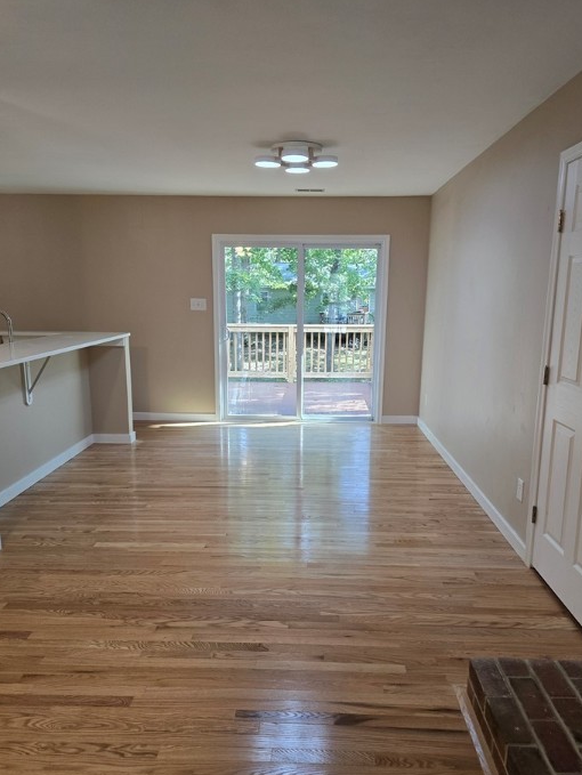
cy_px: 405
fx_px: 582
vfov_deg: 67.2
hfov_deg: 53.1
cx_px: 301
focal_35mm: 26
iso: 125
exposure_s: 1/120
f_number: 1.7
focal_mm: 6.3
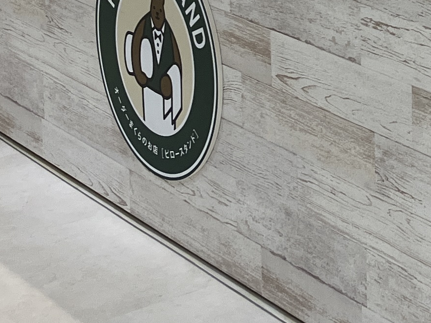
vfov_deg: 10.9
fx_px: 1594
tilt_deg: -5.5
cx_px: 560
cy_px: -236
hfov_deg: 14.7
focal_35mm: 128
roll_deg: -0.2
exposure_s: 1/100
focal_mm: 3.99
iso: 50
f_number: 1.8
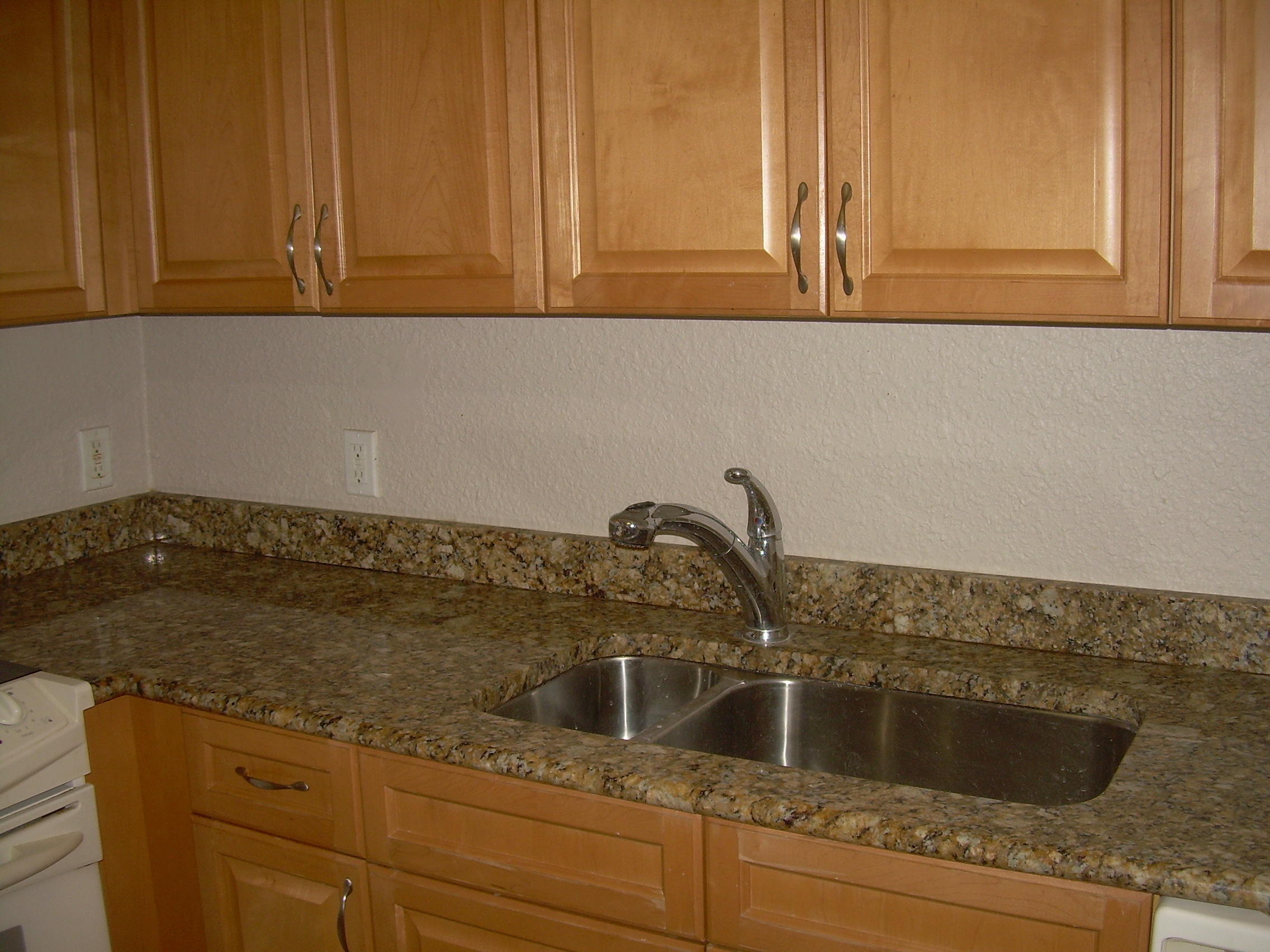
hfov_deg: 49.0
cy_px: 476
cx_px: 635
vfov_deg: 37.7
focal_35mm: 38
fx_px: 1394
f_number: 2.8
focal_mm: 6.3
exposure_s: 1/60
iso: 50
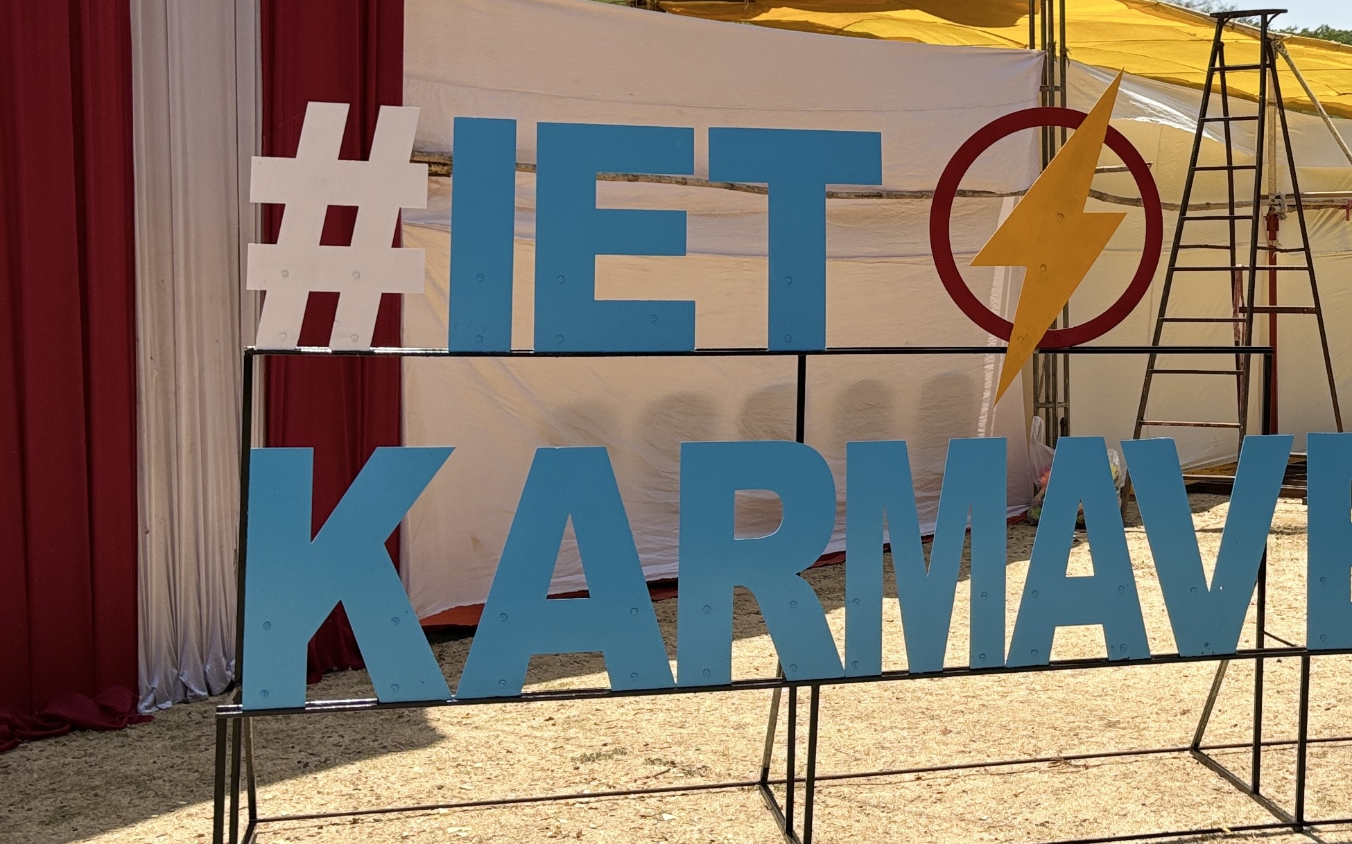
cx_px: 1209
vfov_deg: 22.6
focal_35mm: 57
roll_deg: -0.7
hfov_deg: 33.8
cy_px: 249
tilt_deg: -0.9
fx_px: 2100
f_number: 1.6
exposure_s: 1/3937
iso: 50
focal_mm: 5.96
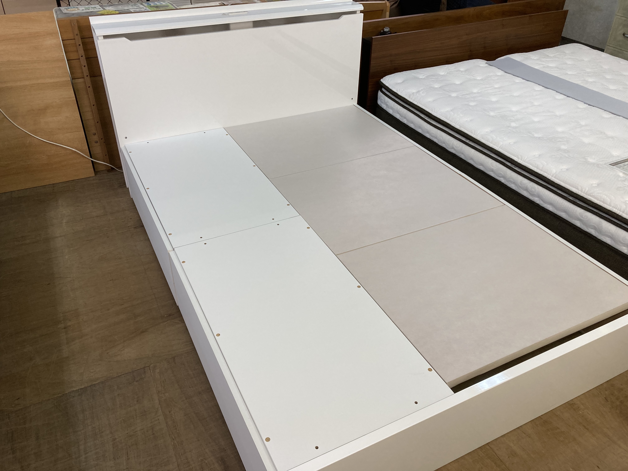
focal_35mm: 28
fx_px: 508
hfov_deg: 63.4
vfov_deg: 49.7
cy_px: 236
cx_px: 314
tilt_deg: -35.0
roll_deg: -2.3
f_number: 1.8
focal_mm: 3.99
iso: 80
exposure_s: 1/100
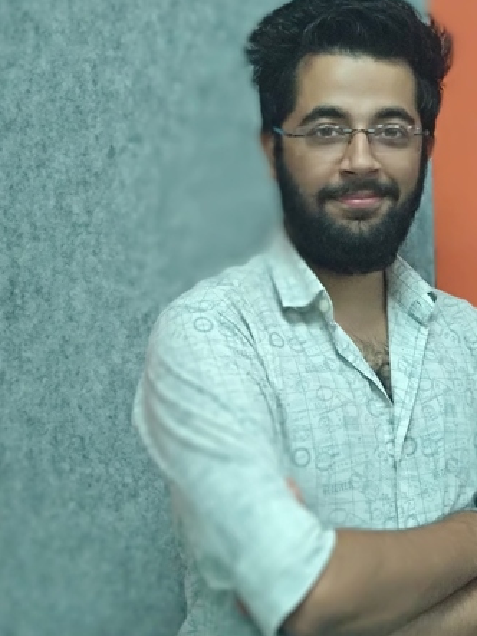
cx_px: 353
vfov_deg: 20.8
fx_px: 1728
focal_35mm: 94
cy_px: 247
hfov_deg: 15.7
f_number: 2.6
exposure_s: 1/50
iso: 800
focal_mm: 5.99
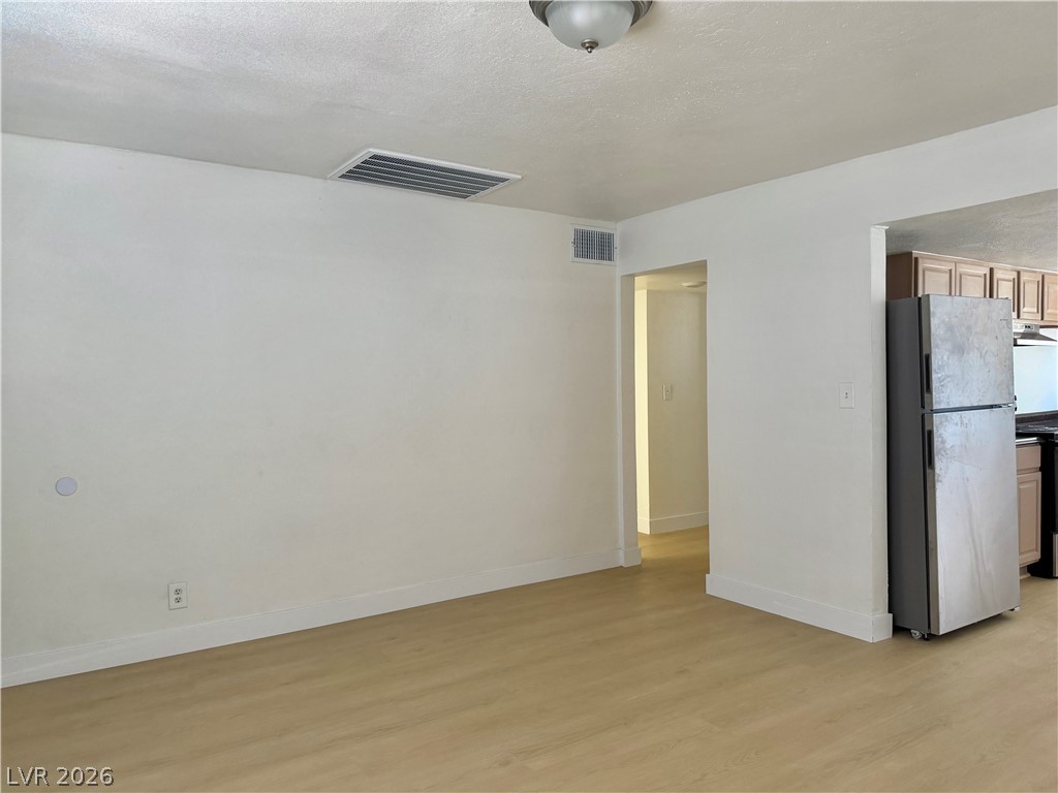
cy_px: 396
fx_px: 734
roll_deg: +0.6
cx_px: 529
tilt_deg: -1.9
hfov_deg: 71.6
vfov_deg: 56.8
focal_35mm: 24
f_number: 1.78
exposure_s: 1/103
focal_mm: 6.76
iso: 200
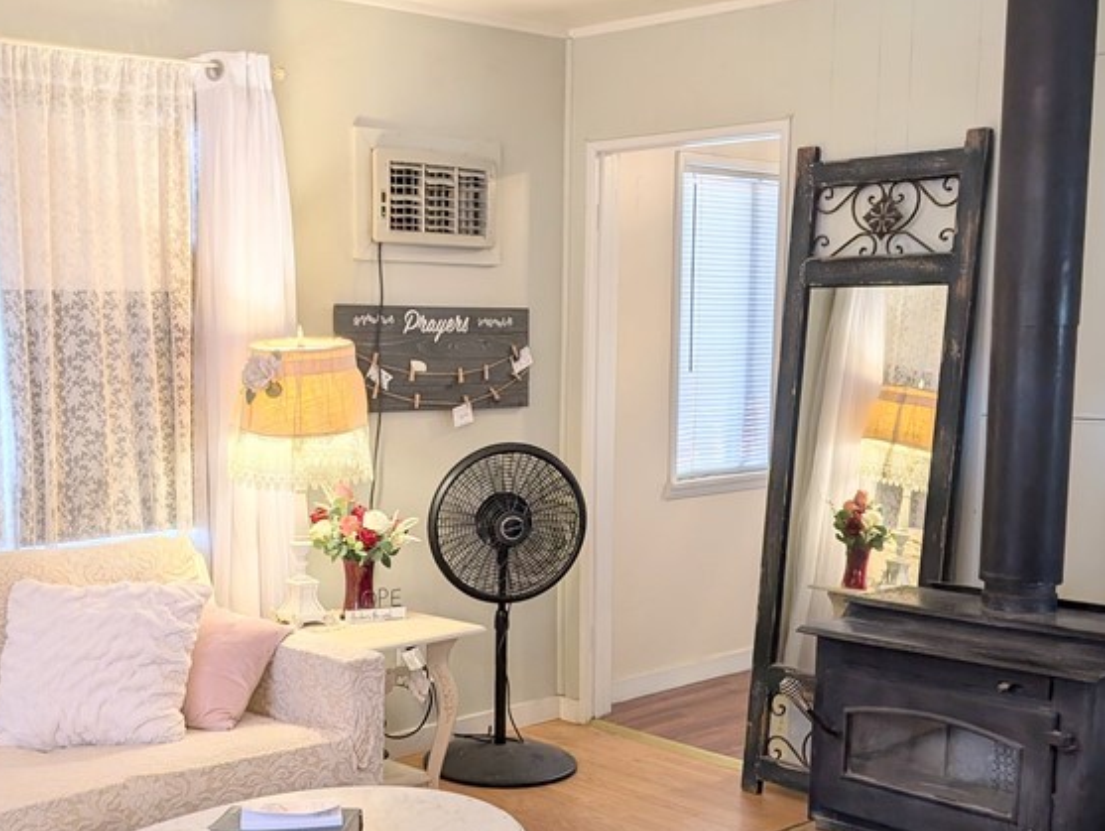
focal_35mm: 44
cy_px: 585
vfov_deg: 32.5
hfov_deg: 42.6
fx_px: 1406
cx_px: 414
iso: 23
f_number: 1.68
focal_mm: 6.9
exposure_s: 1/123
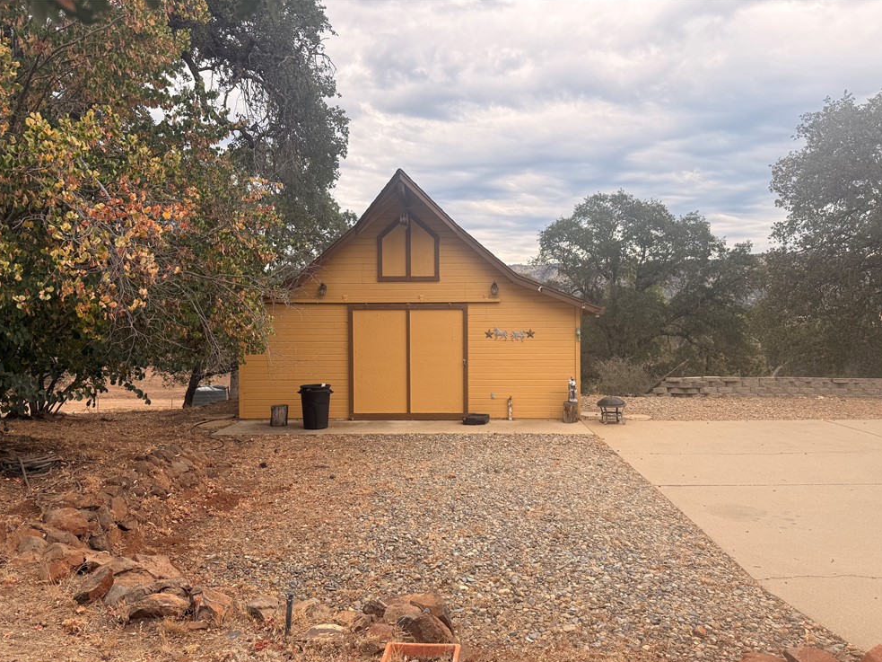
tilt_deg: -1.2
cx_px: 449
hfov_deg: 69.4
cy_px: 342
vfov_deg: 54.9
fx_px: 637
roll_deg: +0.6
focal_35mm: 25
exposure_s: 1/1018
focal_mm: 6.76
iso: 80
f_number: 1.78
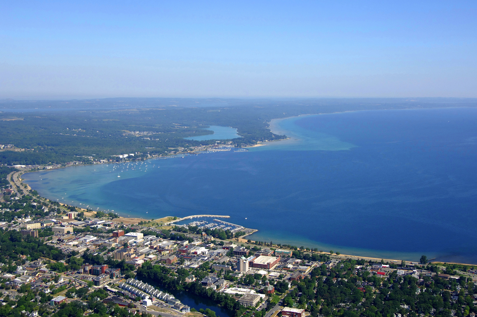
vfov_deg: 28.0
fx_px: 635
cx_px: 238
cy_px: 158
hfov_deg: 41.2
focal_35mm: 48
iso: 400
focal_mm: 32
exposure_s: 1/1000
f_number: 7.1
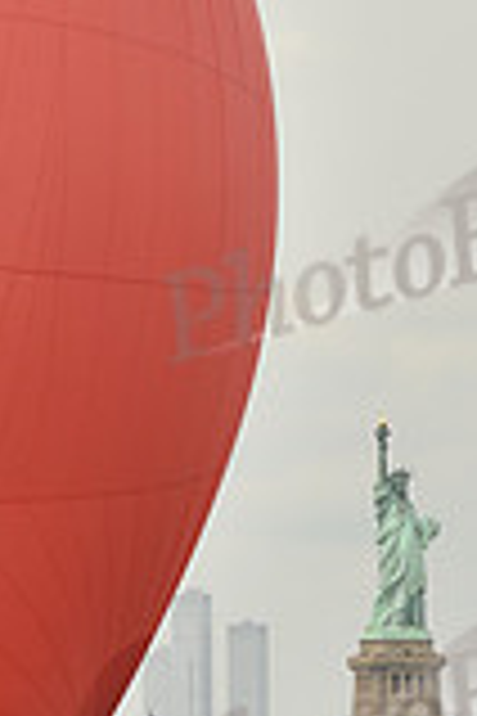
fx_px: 6538
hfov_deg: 4.2
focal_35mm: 329
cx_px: -70
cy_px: 77
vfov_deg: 6.3
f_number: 10
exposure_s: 1/640
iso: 250
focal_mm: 90
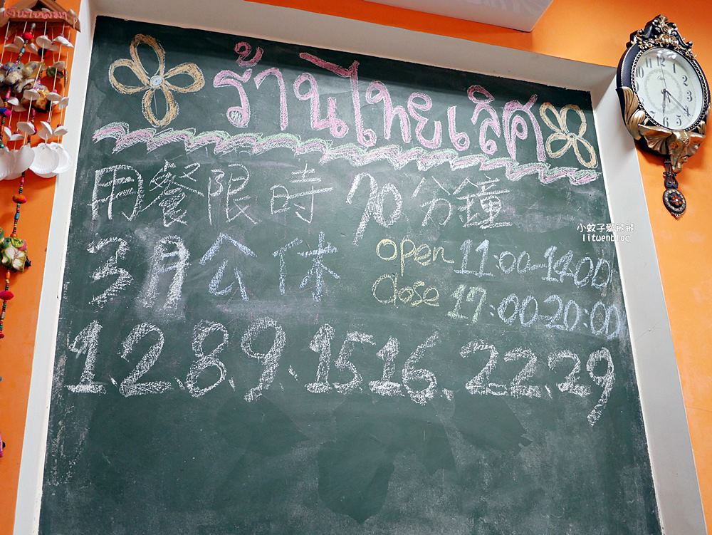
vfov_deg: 49.8
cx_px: 356
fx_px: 576
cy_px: 268
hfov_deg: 63.4
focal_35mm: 28
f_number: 2.5
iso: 1600
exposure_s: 1/60
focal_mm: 14
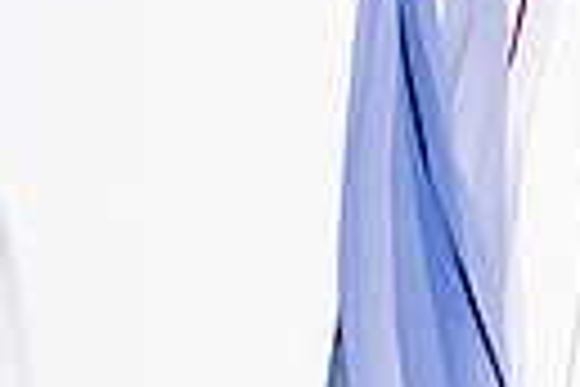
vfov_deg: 0.7
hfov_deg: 1.0
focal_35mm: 2022
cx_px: 1268
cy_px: 659
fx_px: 32574
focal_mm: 300
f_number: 5
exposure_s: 1/4000
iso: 200
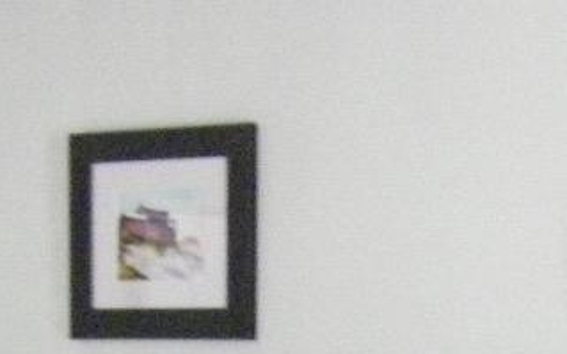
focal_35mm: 182
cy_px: 704
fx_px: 2811
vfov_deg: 7.0
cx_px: 467
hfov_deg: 11.5
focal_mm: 6.3
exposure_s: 1/4
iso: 800
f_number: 3.5
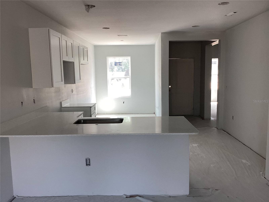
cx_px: 134
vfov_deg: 45.4
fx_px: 241
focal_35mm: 31
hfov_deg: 58.4
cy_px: 101
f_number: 2.4
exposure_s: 1/60
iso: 64
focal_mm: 3.3
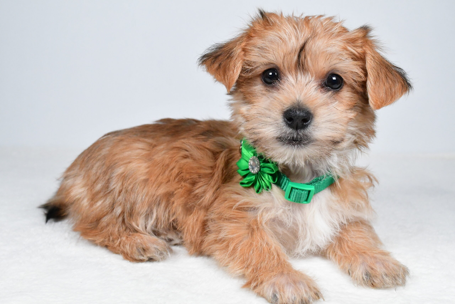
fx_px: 531
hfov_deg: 46.4
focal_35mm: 42
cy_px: 152
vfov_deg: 31.9
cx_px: 228
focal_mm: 28
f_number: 9
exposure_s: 1/1000
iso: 5000
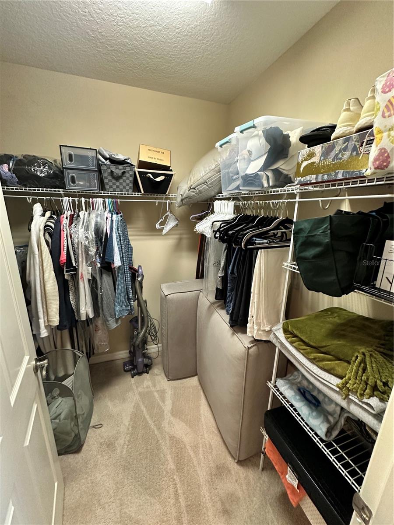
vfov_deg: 102.1
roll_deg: -2.5
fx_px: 212
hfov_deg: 85.7
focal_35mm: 14
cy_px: 262
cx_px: 197
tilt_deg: -14.5
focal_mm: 2.22
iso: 400
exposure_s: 1/60
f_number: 2.2
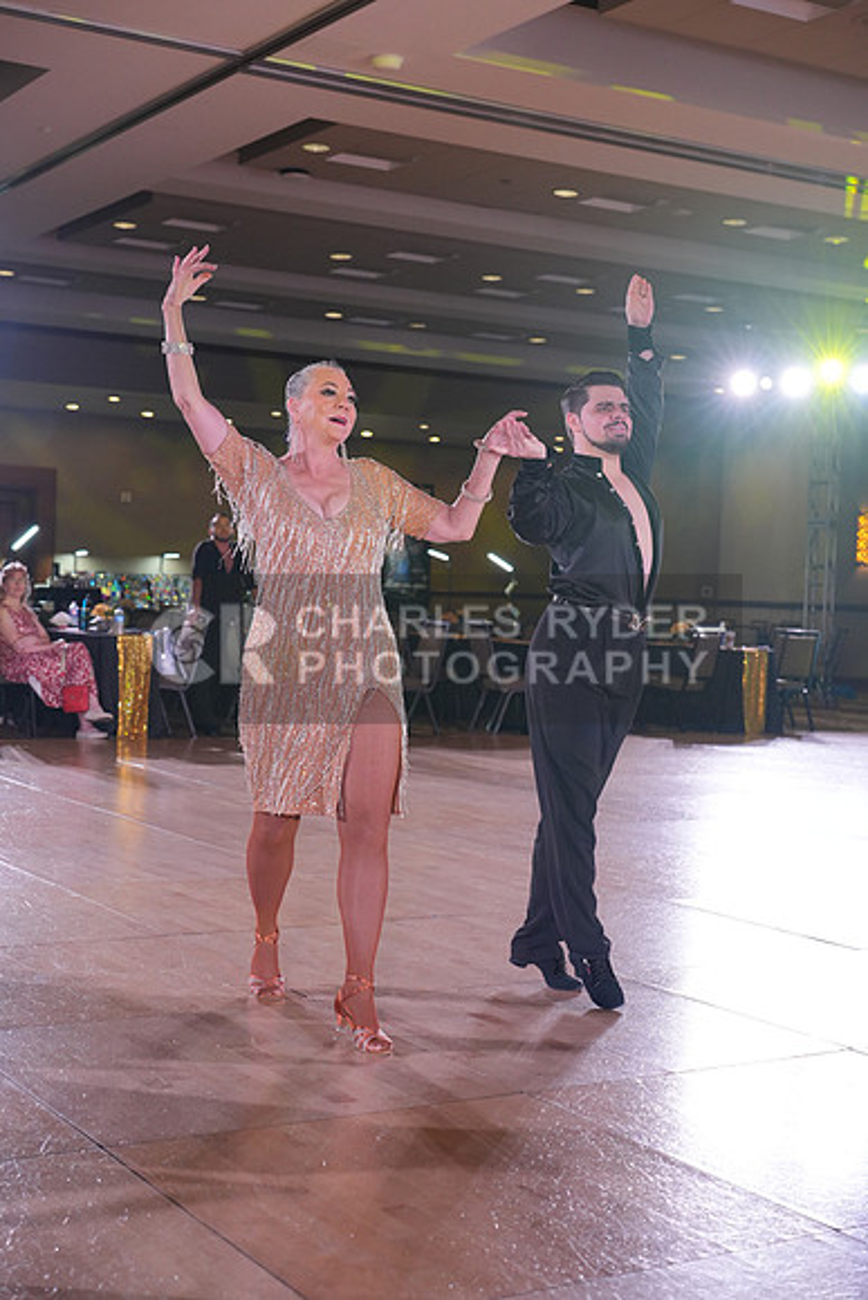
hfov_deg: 27.0
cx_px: 434
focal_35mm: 50
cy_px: 650
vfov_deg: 39.6
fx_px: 1807
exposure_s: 1/400
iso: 1600
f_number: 4
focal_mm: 50
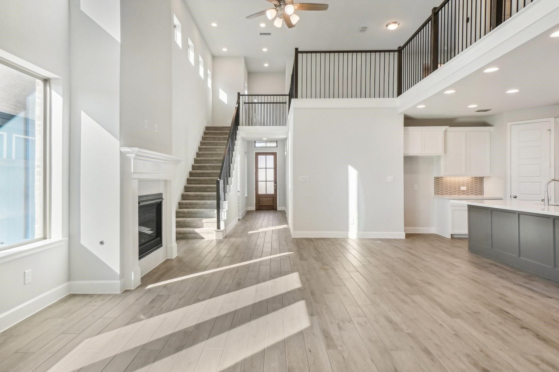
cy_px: 186
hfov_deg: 81.2
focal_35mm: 21
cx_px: 280
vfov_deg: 59.5
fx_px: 326
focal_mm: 14
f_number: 9
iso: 400
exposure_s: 1/160
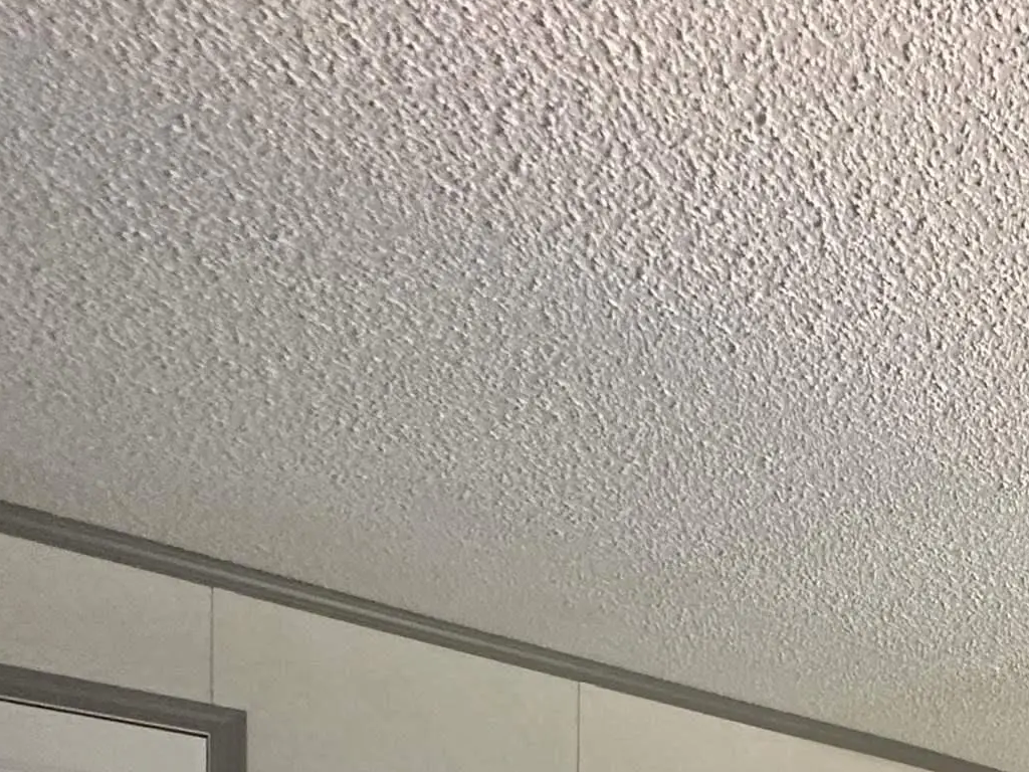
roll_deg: -2.1
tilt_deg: -2.9
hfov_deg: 34.8
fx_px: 1248
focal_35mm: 42
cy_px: 1134
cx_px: 1260
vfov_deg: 26.1
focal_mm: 2.22
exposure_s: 1/60
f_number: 2.2
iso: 320
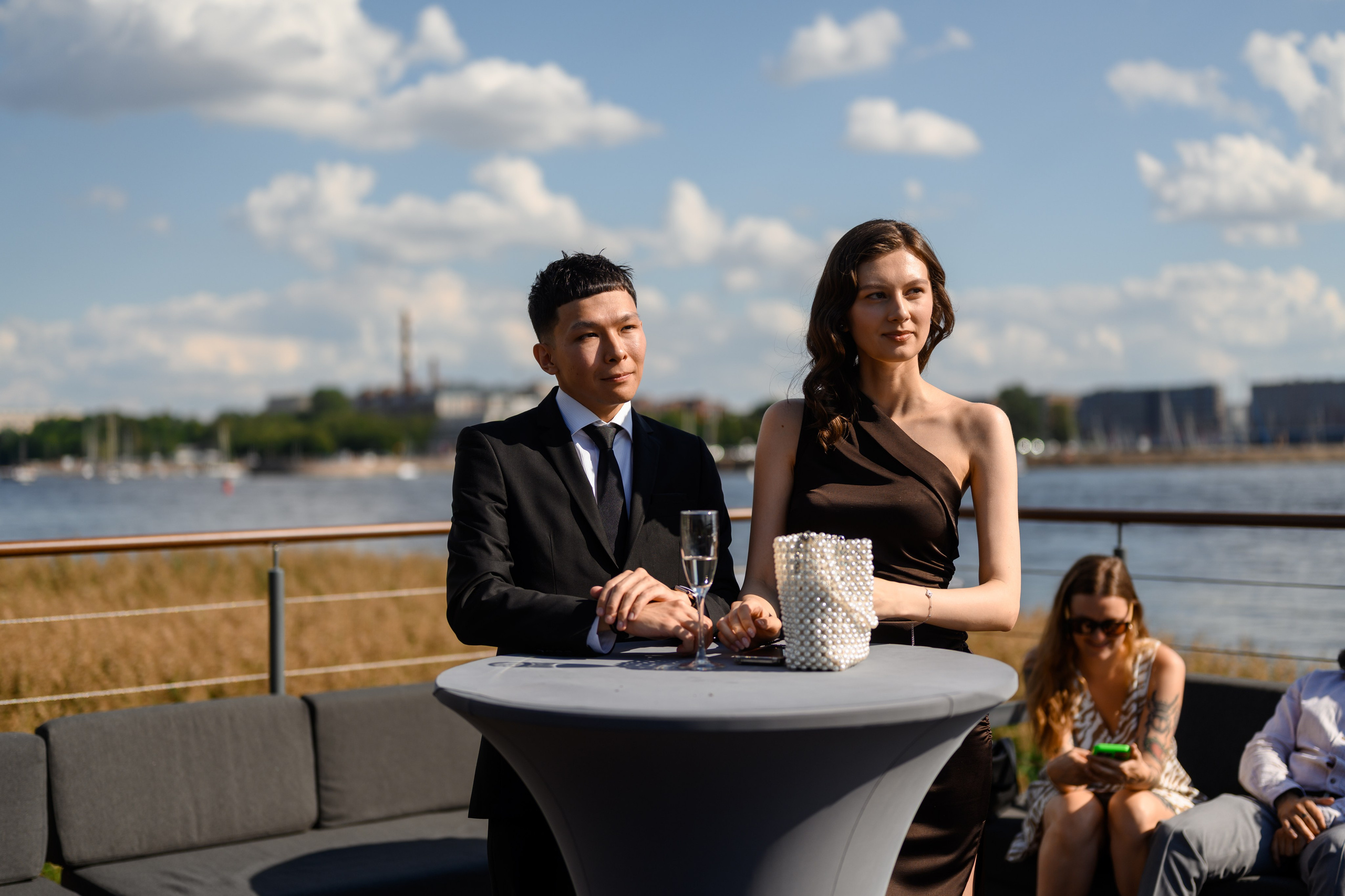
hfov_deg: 38.6
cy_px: 448
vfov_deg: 26.3
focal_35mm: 51
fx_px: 1920
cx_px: 663
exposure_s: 1/3200
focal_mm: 50
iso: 80
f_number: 1.8
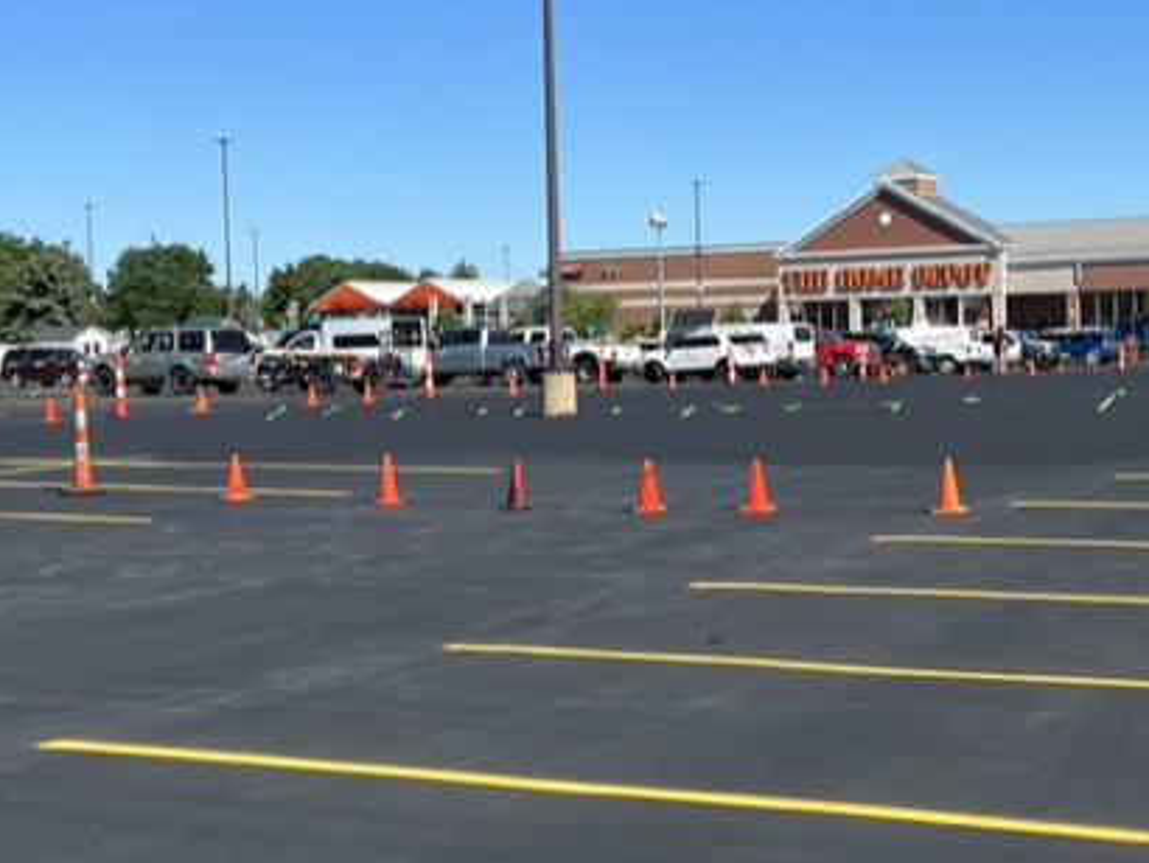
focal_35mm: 65
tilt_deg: -2.3
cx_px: 712
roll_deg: +1.1
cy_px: 444
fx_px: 2159
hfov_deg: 29.7
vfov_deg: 22.6
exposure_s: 1/4274
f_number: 1.5
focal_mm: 5.7
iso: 50
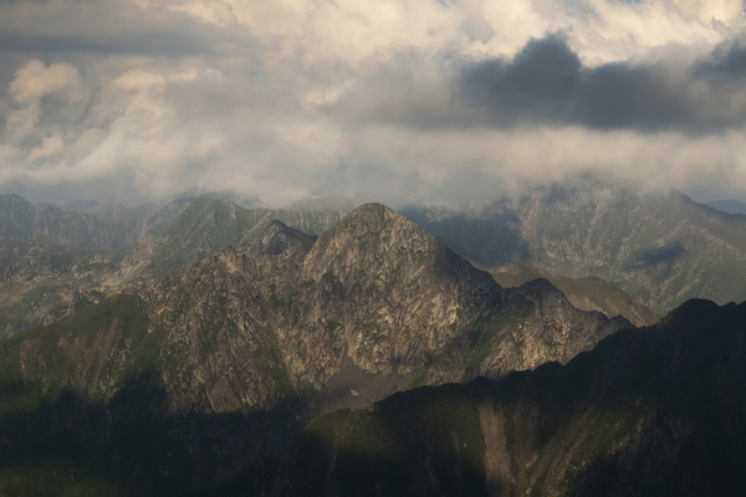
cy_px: 248
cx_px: 373
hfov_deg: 13.7
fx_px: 3108
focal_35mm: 150
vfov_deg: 9.1
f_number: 8
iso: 500
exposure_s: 1/2500
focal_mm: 100
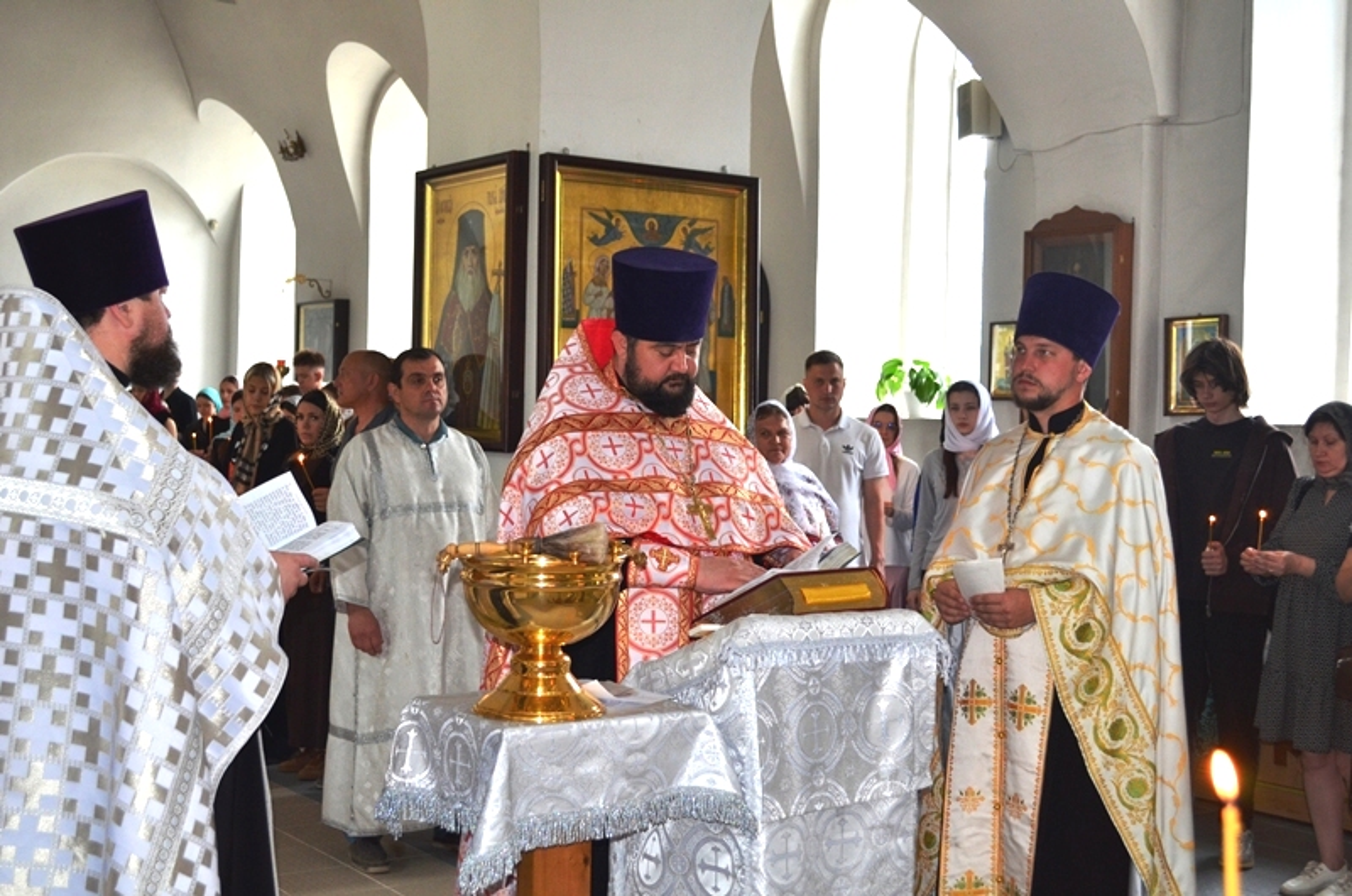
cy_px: 448
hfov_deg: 41.2
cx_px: 676
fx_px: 1799
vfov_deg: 28.0
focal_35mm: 48
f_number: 4.8
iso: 800
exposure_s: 1/60
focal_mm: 32
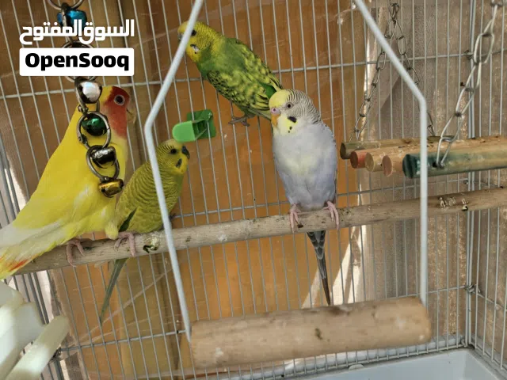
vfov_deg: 58.9
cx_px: 254
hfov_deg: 73.9
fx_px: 337
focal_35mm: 23
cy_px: 190
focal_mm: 5.4
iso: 40
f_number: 1.8
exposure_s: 1/232
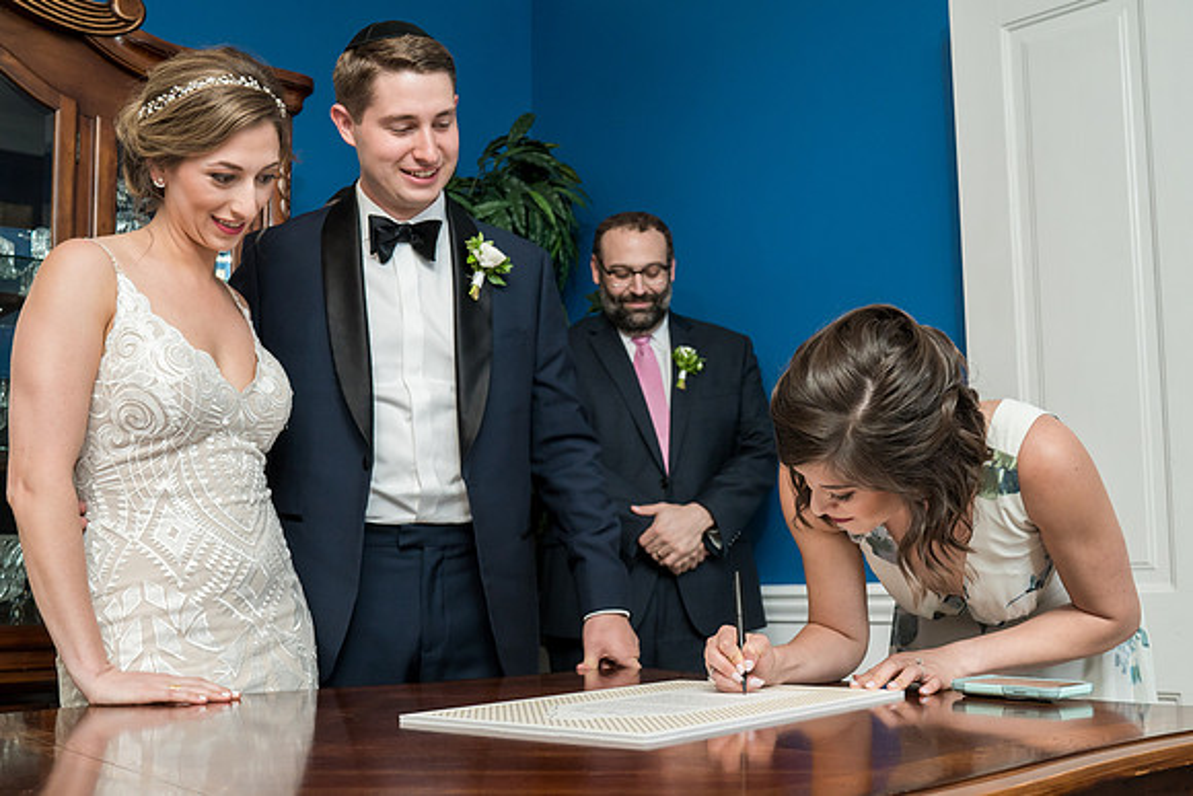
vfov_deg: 32.1
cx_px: 642
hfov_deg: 46.6
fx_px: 1383
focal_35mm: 42
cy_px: 451
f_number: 5.6
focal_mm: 35
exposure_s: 1/200
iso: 1600
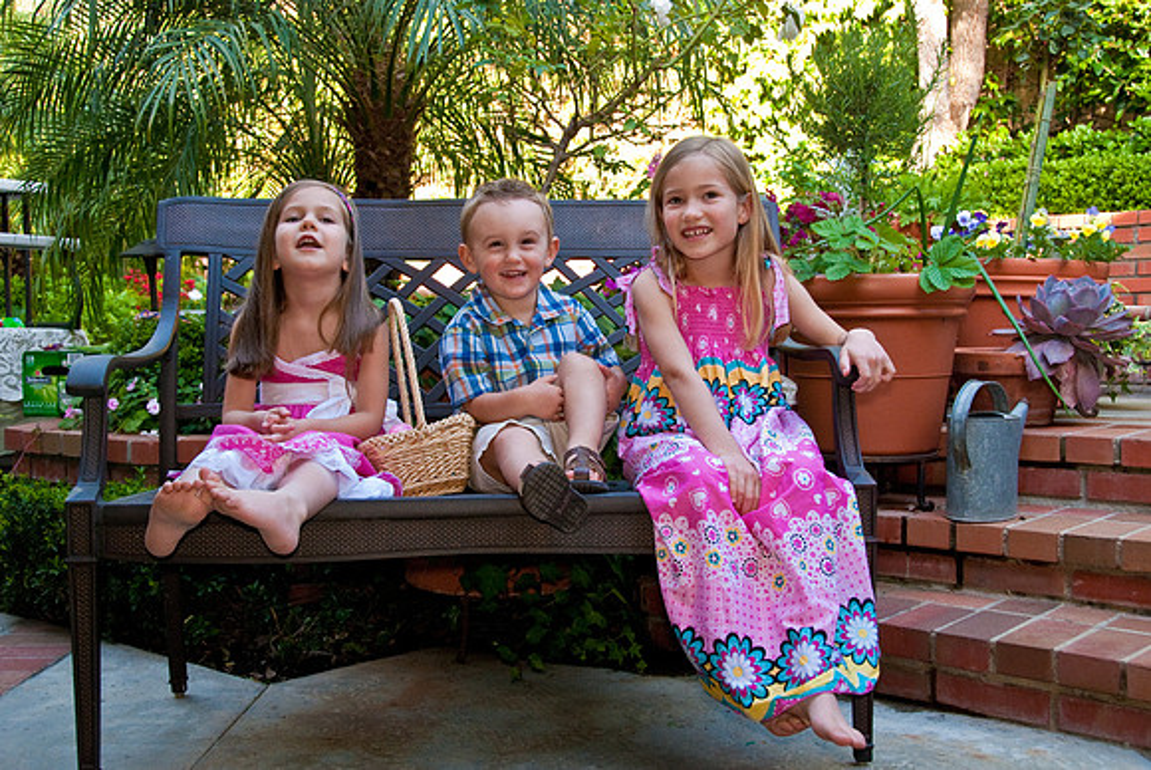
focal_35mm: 40
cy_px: 385
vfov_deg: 33.1
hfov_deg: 47.9
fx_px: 1296
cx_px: 576
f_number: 7.1
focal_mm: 27
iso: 800
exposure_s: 1/100
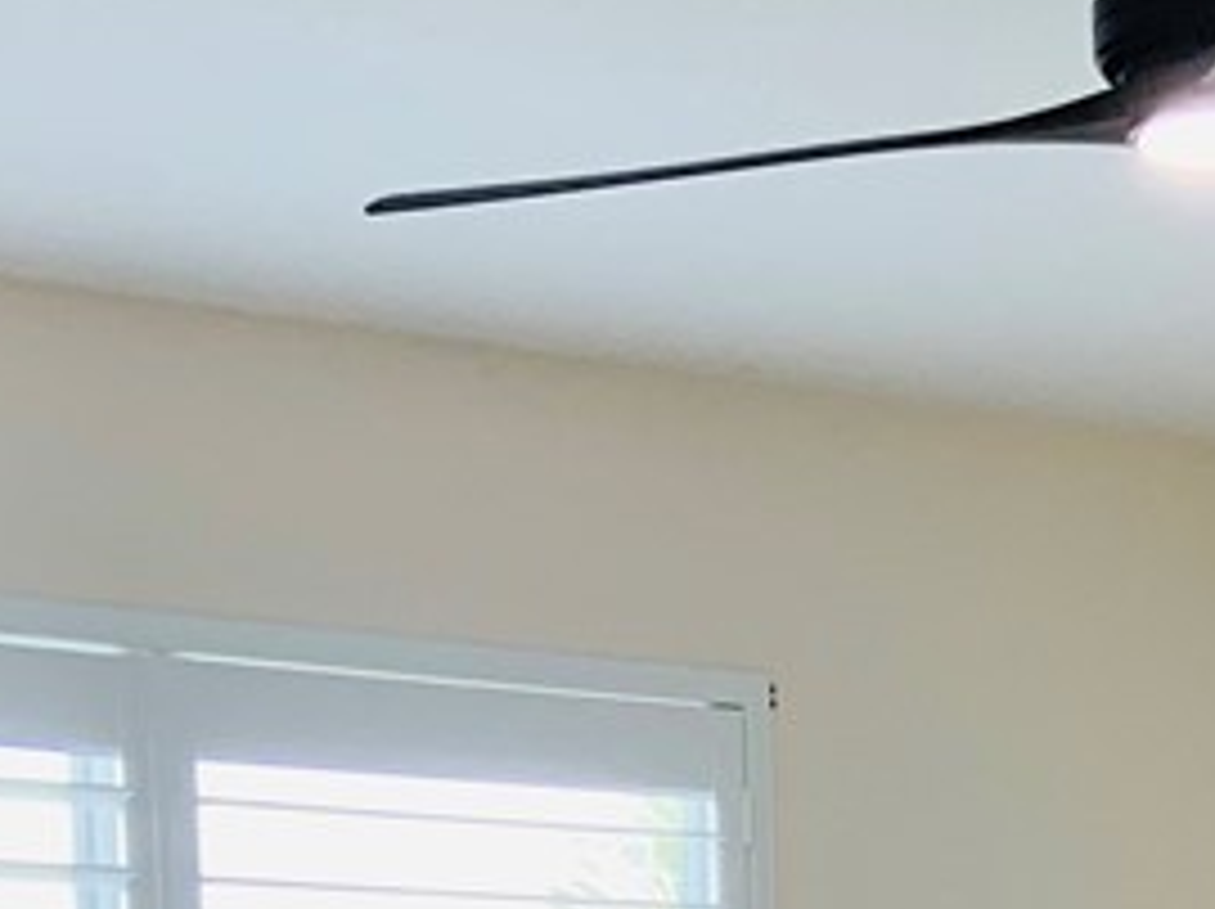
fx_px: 3858
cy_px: 1557
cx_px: 976
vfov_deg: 12.4
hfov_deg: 17.7
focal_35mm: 110
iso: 50
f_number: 1.8
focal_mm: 3
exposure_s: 1/120
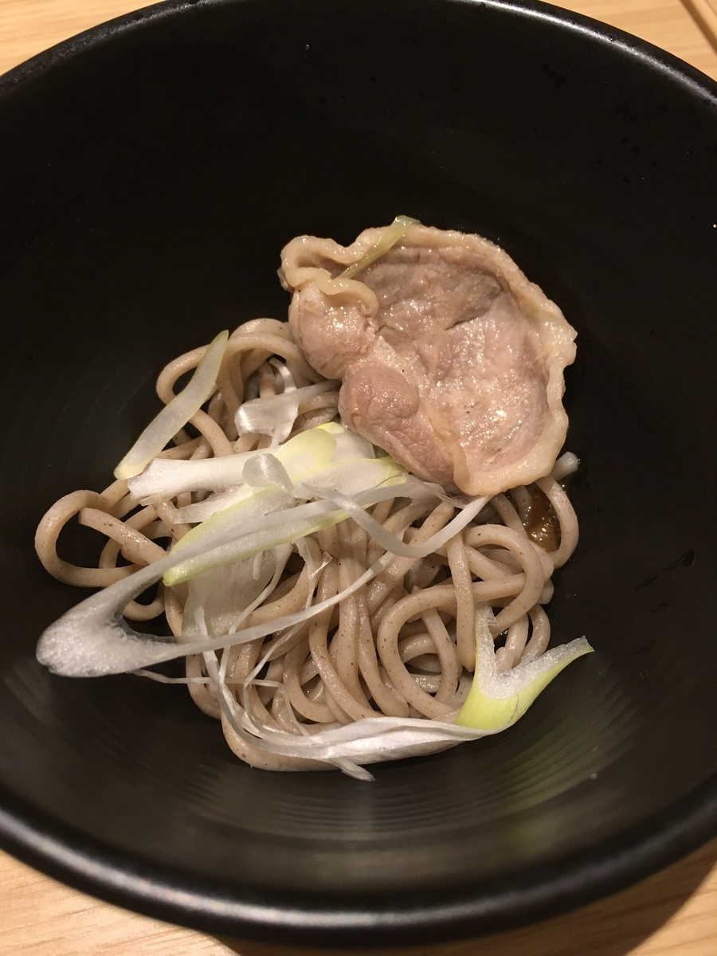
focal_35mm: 29
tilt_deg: -61.6
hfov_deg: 48.2
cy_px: 478
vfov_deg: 61.7
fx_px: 801
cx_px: 358
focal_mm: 4.15
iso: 80
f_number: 2.2
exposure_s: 1/30
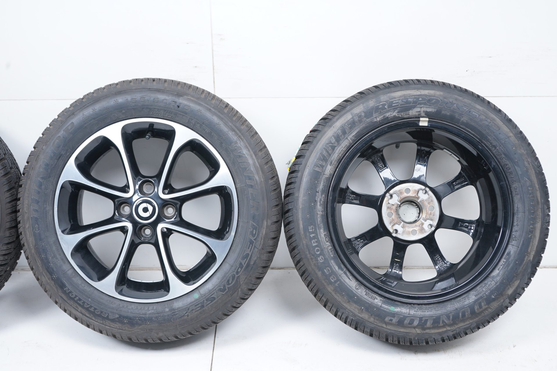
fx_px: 742
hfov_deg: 41.1
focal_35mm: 48
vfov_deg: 28.0
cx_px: 278
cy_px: 186
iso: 250
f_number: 5.6
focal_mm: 48
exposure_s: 1/125
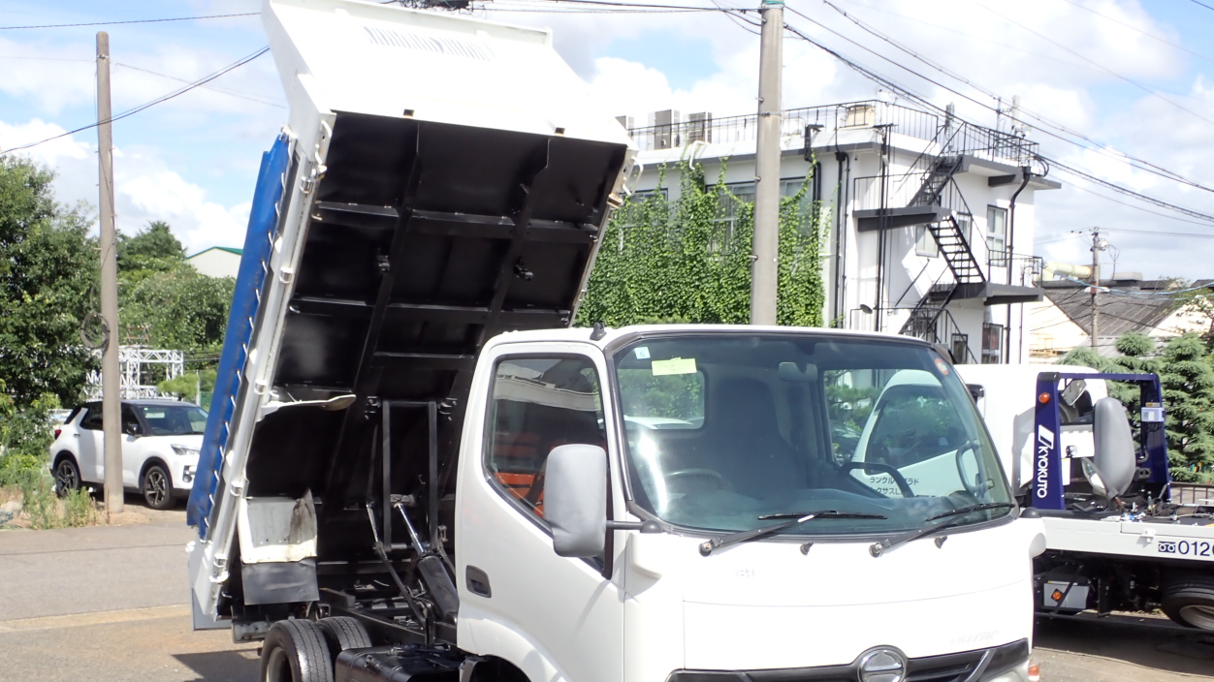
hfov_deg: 42.1
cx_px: 600
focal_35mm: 49
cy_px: 460
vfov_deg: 24.3
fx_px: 1577
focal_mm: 7.84
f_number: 4
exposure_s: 1/500
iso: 100
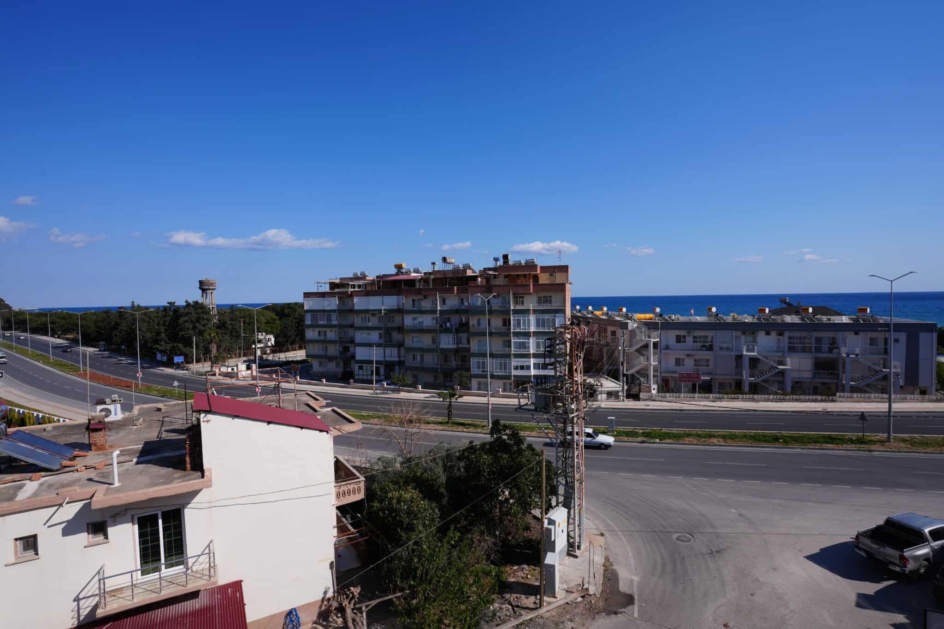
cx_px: 472
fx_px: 446
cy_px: 314
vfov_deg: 70.4
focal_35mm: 17
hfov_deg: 93.3
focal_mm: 17
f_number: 10
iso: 100
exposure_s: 1/250
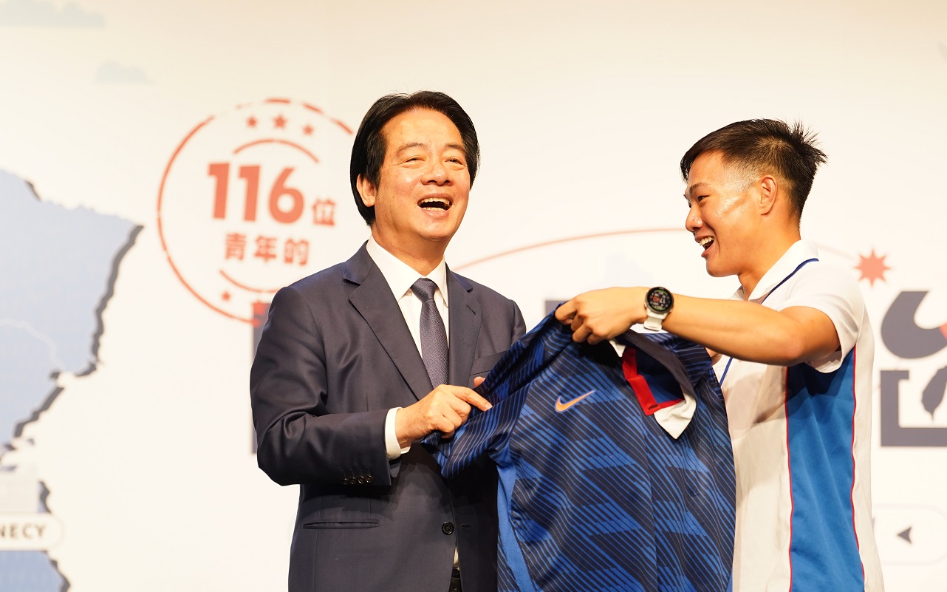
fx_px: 4103
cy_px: 381
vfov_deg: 8.2
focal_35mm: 159
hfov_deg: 13.2
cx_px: 520
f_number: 2.8
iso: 1250
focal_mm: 125
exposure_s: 1/640
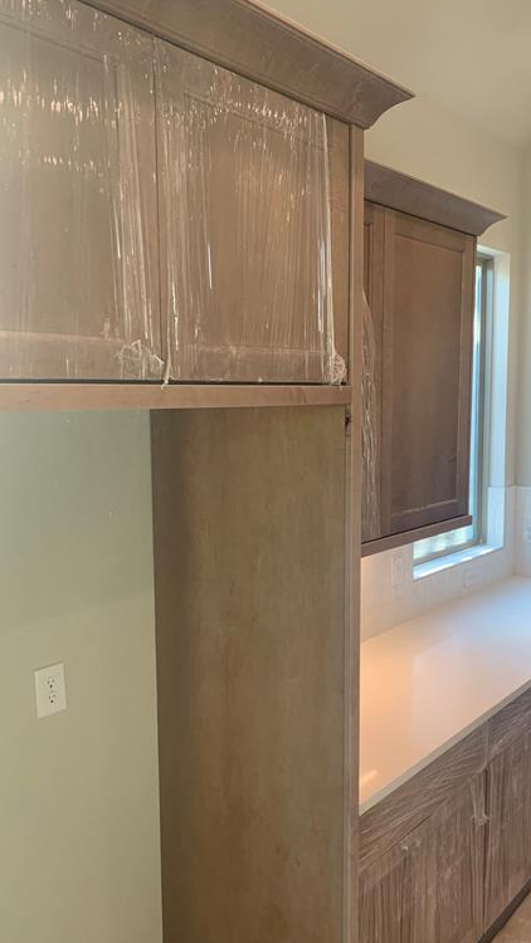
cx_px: 321
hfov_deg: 40.0
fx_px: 726
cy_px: 474
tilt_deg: -5.2
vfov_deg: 66.1
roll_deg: -0.9
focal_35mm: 29
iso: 80
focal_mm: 4.25
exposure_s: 1/120
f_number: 1.8
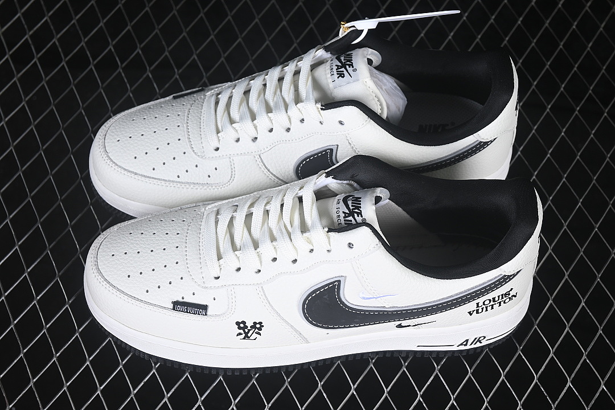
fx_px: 1281
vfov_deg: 18.2
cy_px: 205
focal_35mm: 75
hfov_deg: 27.0
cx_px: 308
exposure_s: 1/80
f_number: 7.1
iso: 160
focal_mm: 50
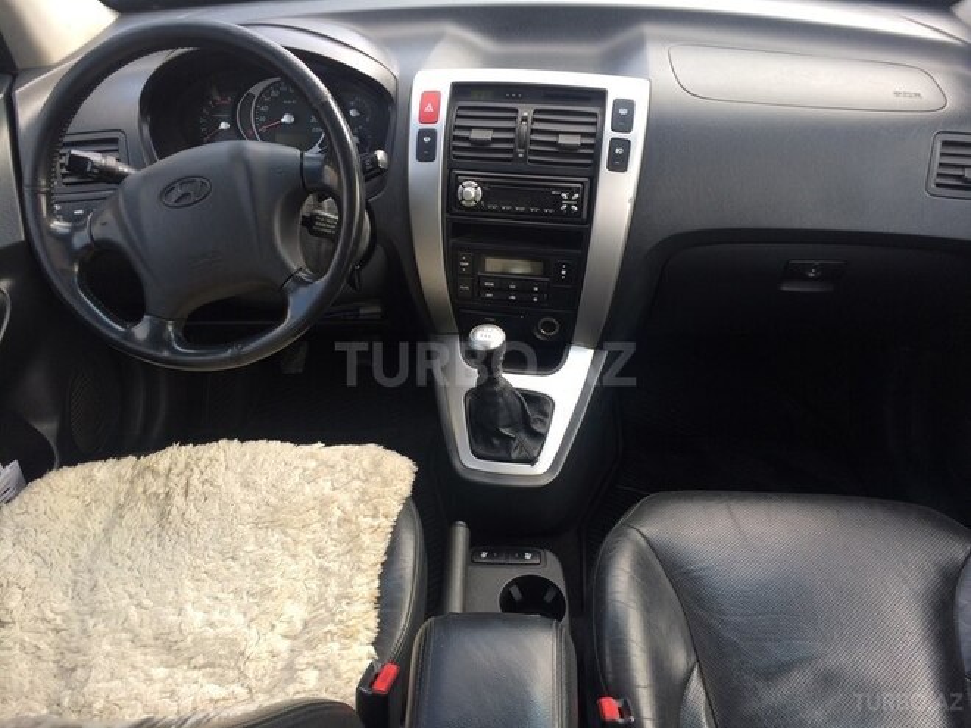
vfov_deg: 48.2
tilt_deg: -38.8
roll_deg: +3.7
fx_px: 813
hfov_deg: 61.7
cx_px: 486
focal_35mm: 29
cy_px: 364
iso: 32
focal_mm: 4.15
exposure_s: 1/115
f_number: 2.2
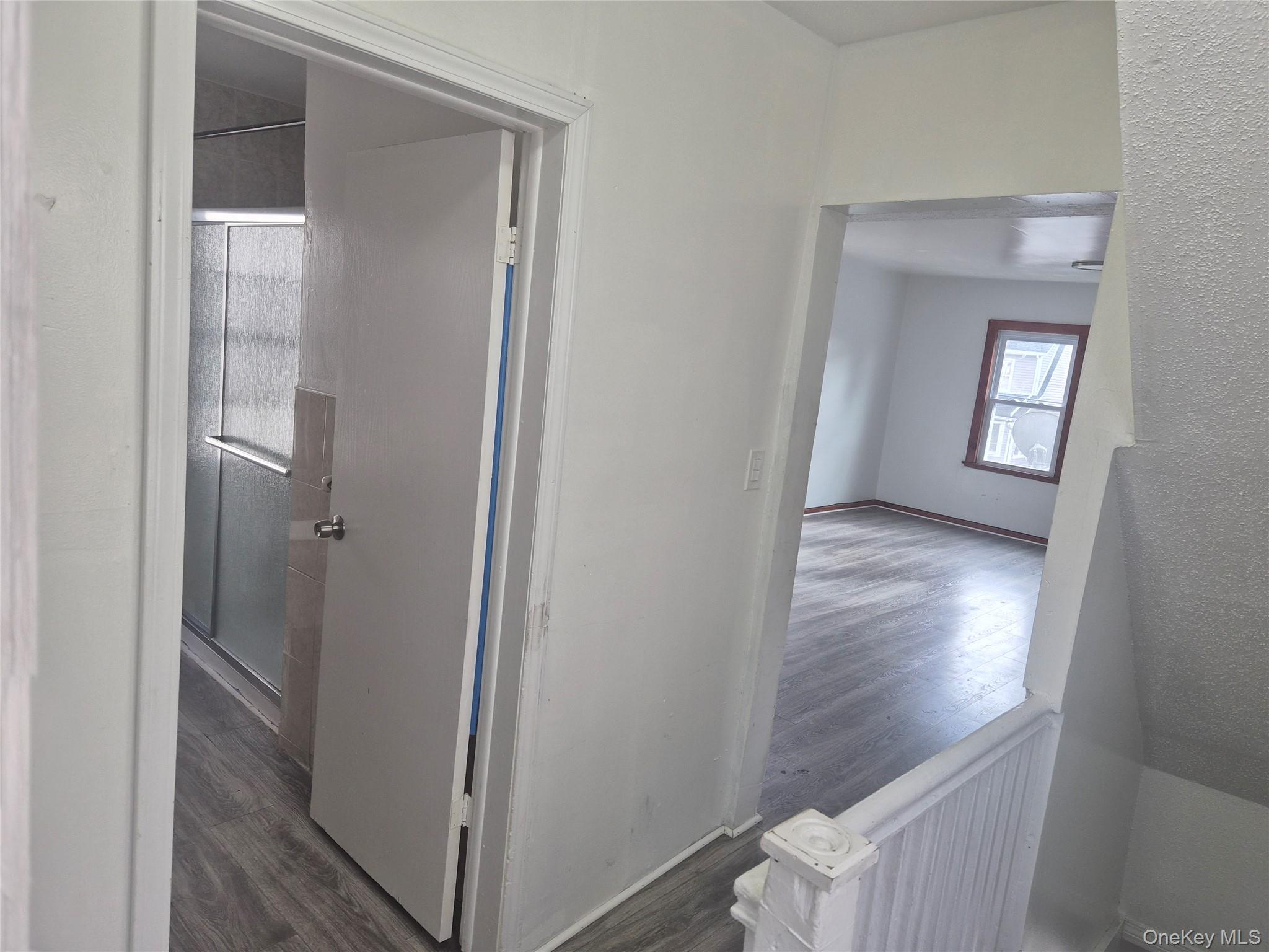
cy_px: 476
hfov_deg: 73.9
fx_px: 843
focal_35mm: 23
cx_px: 634
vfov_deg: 58.9
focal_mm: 5.4
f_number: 1.8
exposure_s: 1/120
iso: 80
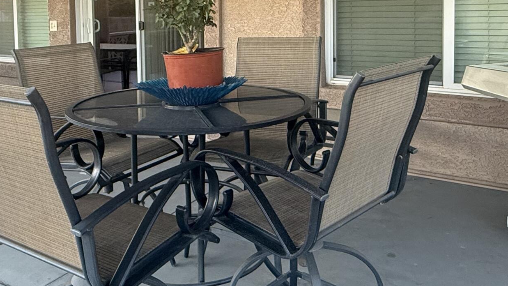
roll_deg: +1.1
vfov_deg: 30.7
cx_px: 239
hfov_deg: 54.0
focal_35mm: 37
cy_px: 33
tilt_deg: -2.4
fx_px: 498
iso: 320
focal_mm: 2.22
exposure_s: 1/99
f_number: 2.2
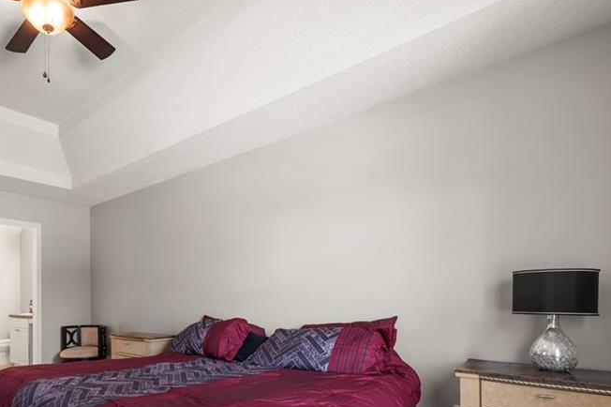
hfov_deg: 74.8
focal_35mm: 22
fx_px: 373
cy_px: 296
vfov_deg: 54.9
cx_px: 179
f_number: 9
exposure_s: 1/20
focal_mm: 14
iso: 400
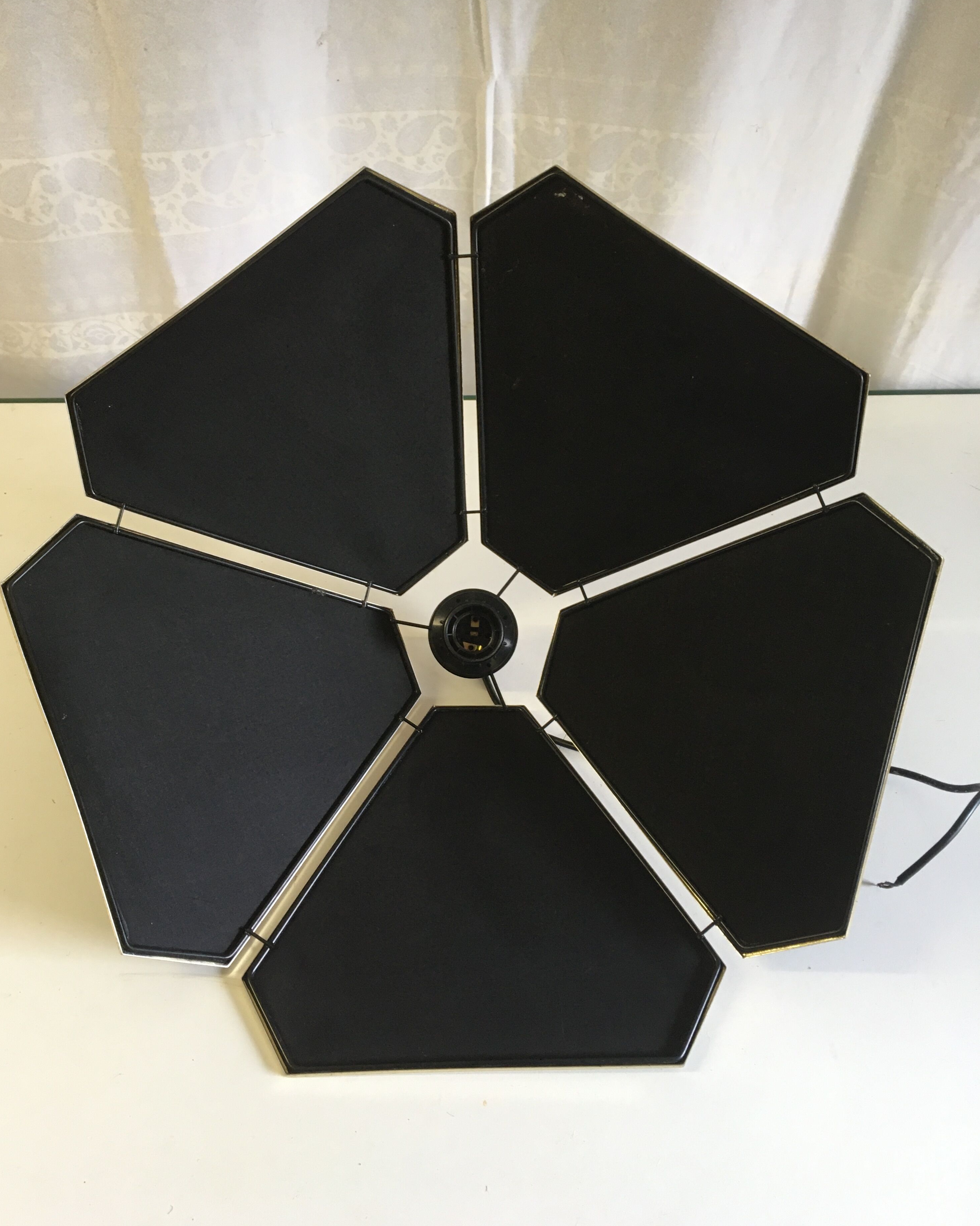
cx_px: 480
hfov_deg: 47.1
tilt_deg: -50.0
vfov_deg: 57.2
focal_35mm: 31
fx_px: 1124
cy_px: 587
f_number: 2.2
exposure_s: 1/33
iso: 100
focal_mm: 4.15
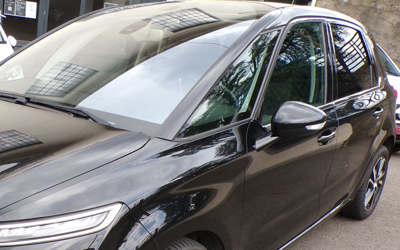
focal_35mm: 43
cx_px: 130
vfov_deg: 28.6
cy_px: 228
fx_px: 469
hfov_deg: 45.4
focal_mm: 4.3
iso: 100
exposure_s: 1/70
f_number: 4.4
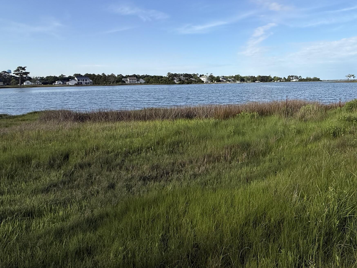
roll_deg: +0.3
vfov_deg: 55.5
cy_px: 88
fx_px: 248
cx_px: 241
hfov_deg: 69.3
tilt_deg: -1.7
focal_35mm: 24
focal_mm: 2.22
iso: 50
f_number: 2.2
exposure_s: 1/1848
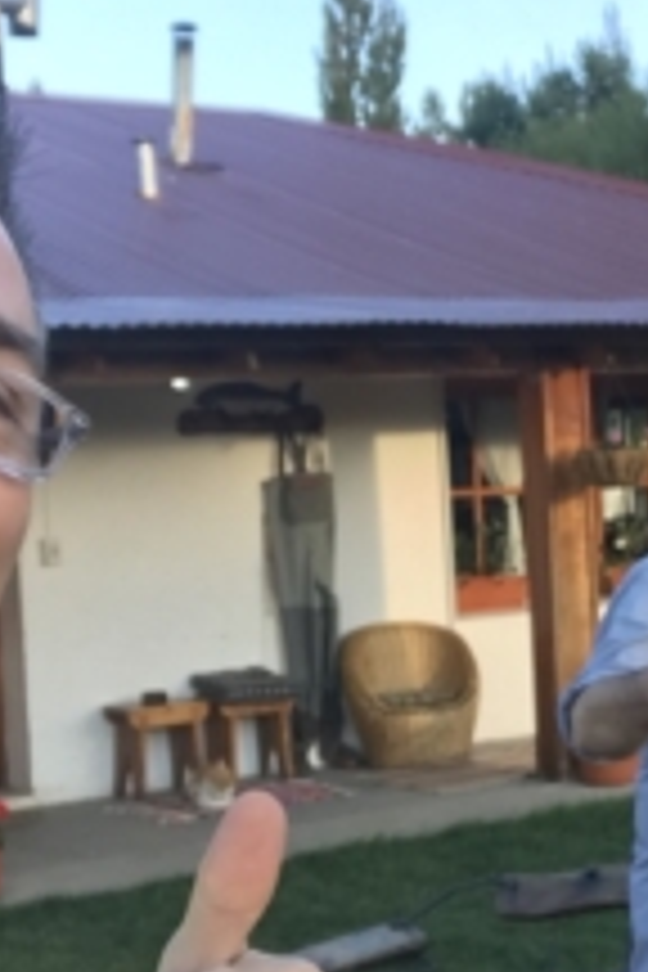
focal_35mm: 77
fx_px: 2079
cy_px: 540
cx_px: 504
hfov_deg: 17.6
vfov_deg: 26.3
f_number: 2.2
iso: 32
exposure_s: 1/100
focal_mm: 2.87
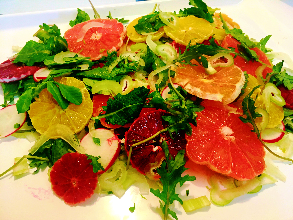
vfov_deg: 48.2
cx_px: 146
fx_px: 245
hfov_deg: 61.7
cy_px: 110
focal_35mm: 29
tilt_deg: -51.6
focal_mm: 4.15
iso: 100
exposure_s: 1/30
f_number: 2.2
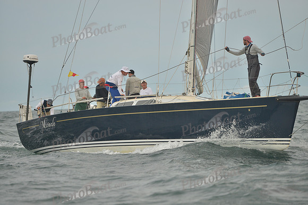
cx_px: 154
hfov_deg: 11.4
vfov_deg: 7.6
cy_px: 102
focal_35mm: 180
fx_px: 1540
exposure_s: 1/640
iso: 400
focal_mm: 180
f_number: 3.5
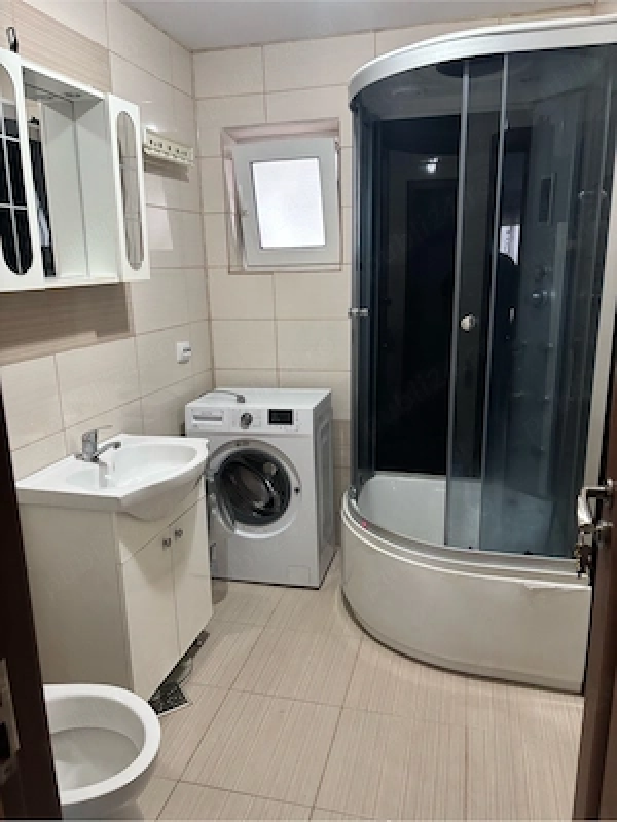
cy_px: 411
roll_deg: +1.1
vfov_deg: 67.3
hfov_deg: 53.1
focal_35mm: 26
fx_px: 618
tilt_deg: -14.3
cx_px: 308
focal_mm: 5.96
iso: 400
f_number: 1.6
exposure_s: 1/50
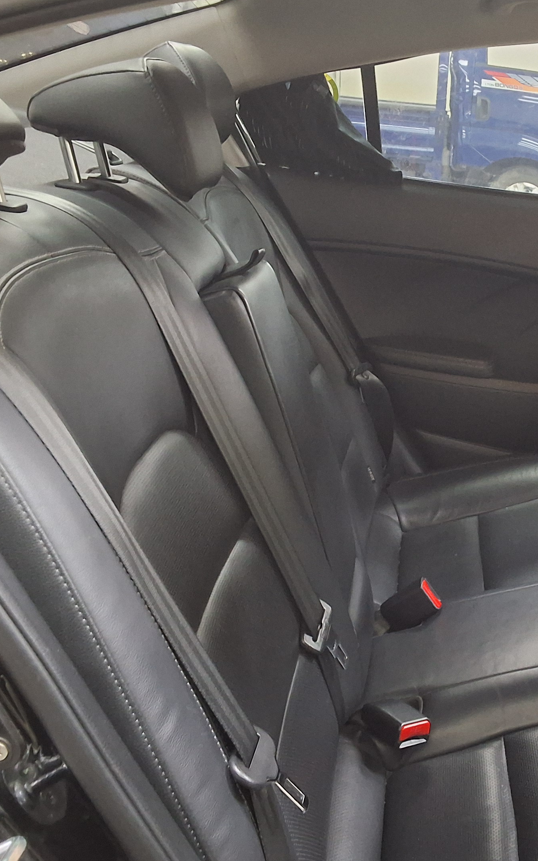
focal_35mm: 45
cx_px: 490
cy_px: 416
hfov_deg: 27.5
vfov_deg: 44.4
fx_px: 1056
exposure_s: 1/24
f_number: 1.9
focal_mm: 2.91
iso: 320
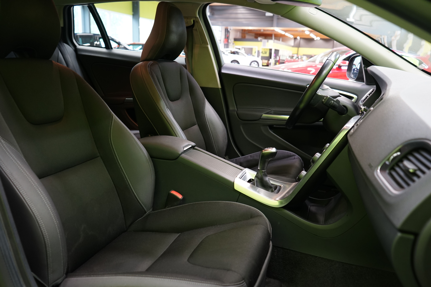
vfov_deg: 45.0
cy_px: 144
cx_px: 216
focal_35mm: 29
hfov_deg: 63.7
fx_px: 347
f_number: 4.5
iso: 800
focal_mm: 29
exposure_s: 1/10
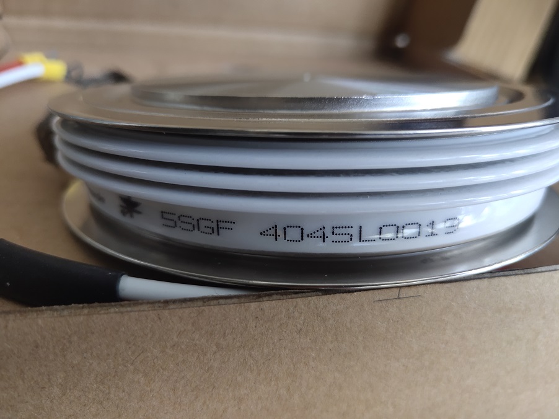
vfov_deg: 48.2
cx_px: 280
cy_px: 210
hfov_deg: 61.7
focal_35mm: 29
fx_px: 468
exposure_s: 1/100
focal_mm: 4.27
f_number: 1.8
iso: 202
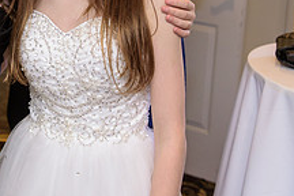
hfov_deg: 23.3
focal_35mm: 86
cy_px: -36
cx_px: 59
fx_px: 702
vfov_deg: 15.3
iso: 1600
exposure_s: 1/125
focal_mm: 32
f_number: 3.2
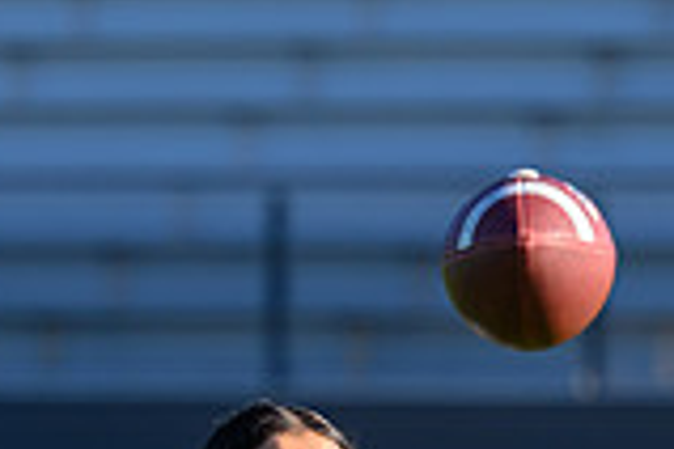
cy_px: 834
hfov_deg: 3.1
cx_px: 334
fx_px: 12580
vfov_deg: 2.0
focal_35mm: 672
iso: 200
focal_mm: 140
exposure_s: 1/1250
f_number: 3.5
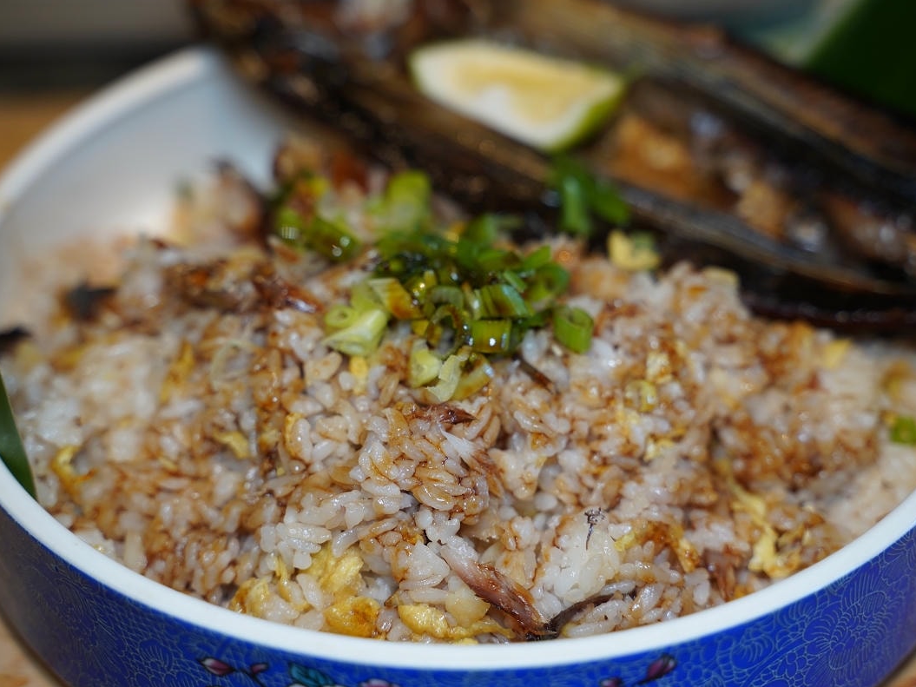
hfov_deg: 23.8
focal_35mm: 82
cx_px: 462
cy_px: 340
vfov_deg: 18.0
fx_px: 2170
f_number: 4
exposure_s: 1/80
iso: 320
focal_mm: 75
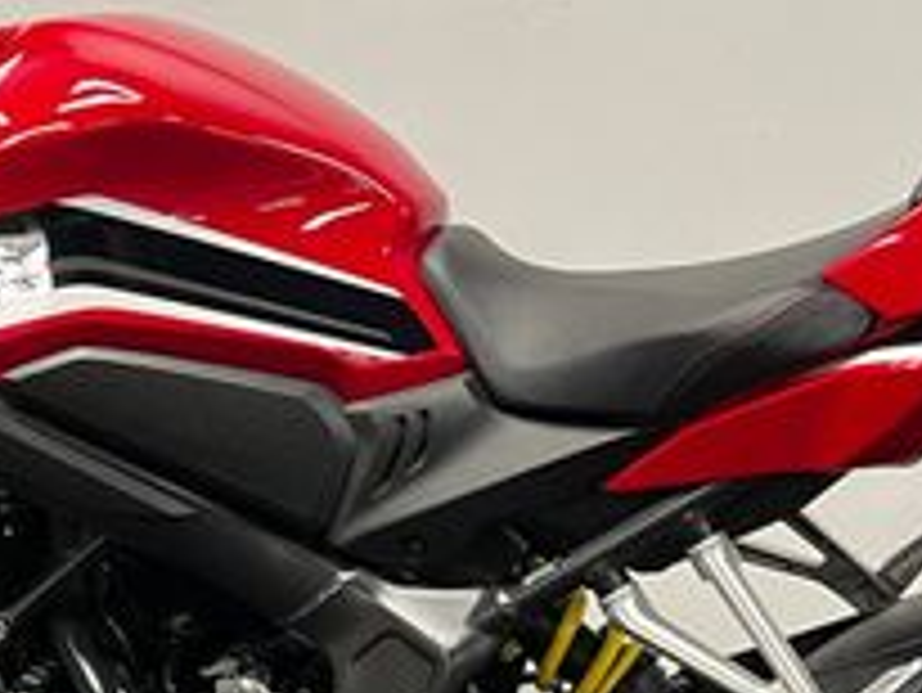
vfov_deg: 18.1
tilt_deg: -9.6
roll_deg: -0.1
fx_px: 2159
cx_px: 319
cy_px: 536
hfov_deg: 24.0
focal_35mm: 81
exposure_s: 1/50
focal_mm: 5.1
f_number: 1.6
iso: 125
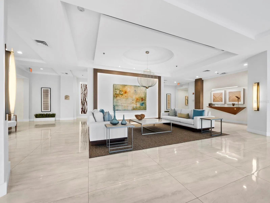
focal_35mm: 14
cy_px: 102
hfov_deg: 102.0
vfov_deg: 85.7
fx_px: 109
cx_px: 135
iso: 400
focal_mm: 7
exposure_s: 1/2.5
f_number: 11
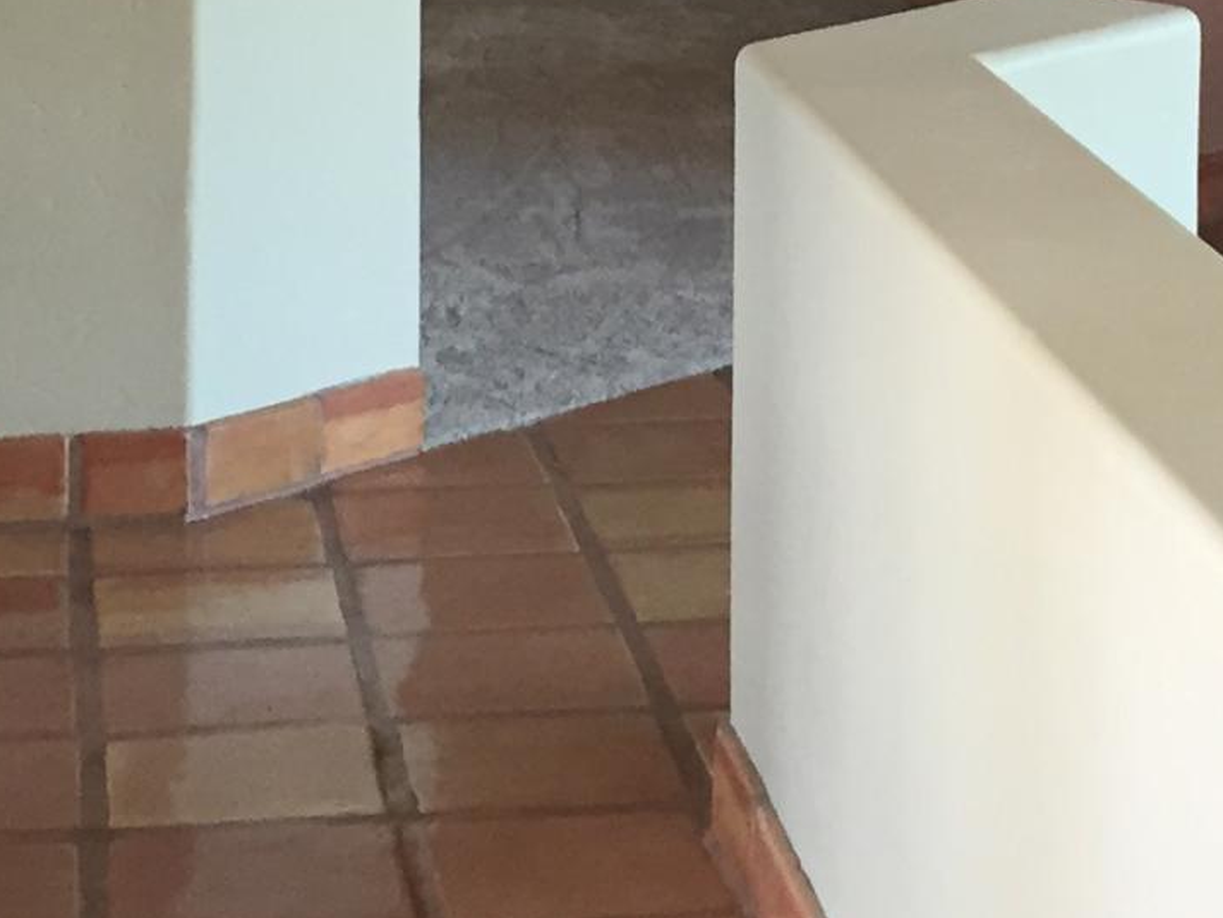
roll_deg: -1.4
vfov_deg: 11.6
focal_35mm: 122
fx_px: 4311
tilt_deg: -4.8
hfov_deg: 16.1
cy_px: -453
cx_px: 794
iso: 50
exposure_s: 1/30
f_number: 2.2
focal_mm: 4.15
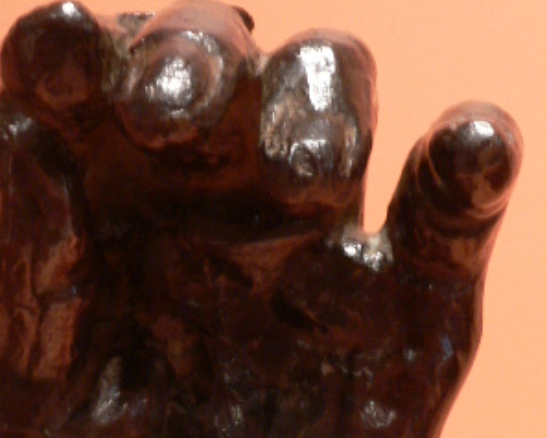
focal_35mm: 103
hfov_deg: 18.6
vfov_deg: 14.4
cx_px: 230
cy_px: 545
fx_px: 1669
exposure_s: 1
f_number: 6.5
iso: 100
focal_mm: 8.2
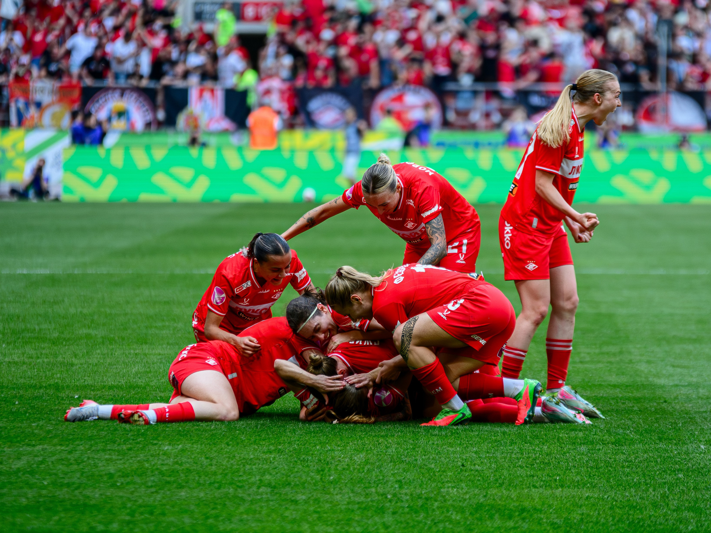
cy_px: 247
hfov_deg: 6.0
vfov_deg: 4.5
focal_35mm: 328
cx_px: 400
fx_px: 6746
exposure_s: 1/4000
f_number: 2.8
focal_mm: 185
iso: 1000
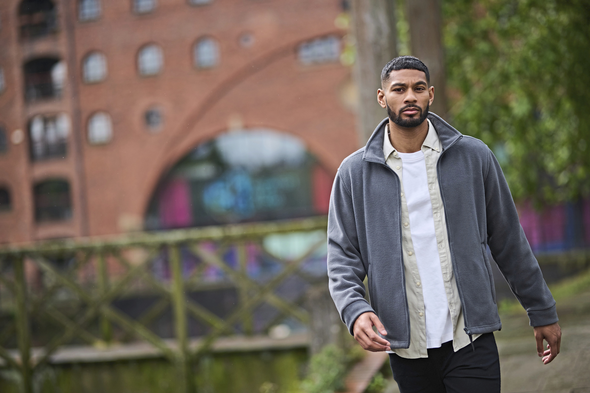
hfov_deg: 23.9
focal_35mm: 85
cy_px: 196
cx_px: 295
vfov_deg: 16.1
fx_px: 1393
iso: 400
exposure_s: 1/5000
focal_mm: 85
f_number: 1.4
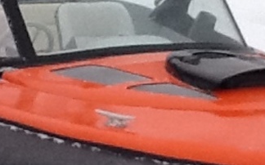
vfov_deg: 7.6
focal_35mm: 173
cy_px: 105
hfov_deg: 12.1
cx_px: 150
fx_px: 1249
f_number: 2.4
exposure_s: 1/30
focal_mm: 2.03
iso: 80
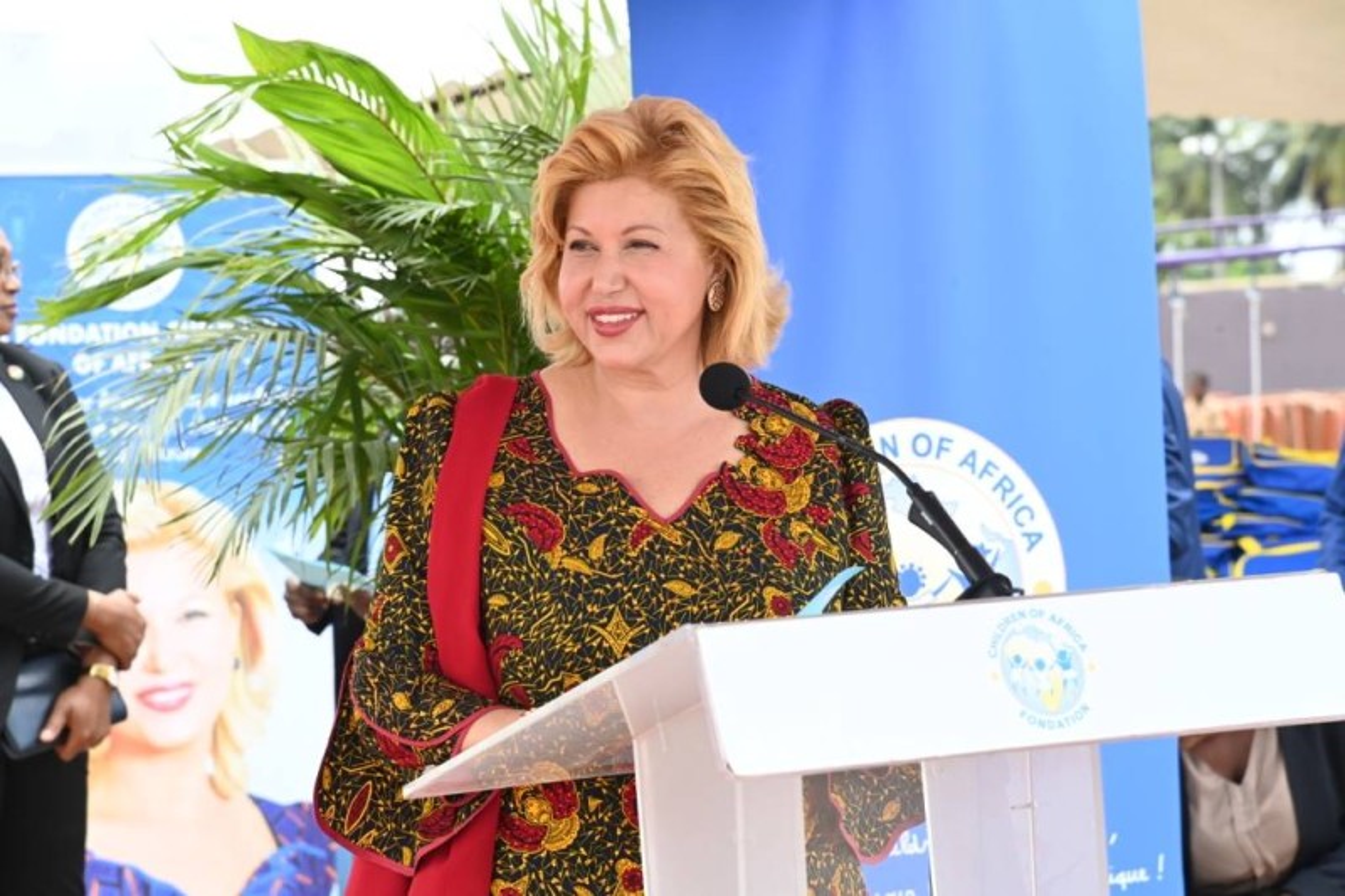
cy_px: 448
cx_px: 672
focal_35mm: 120
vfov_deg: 11.4
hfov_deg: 17.1
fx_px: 4482
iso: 400
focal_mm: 120
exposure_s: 1/160
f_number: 8
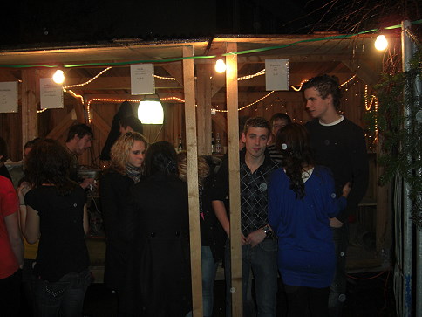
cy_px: 158
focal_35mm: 38
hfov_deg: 49.0
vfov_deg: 37.7
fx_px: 463
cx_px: 211
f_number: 2.8
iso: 200
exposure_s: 1/60
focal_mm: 7.9
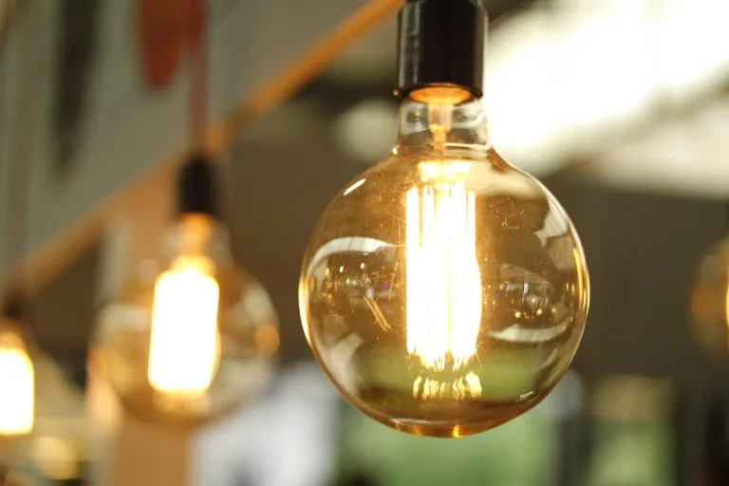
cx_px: 364
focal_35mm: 69
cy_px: 243
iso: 1600
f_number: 1.8
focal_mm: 45
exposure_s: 1/800
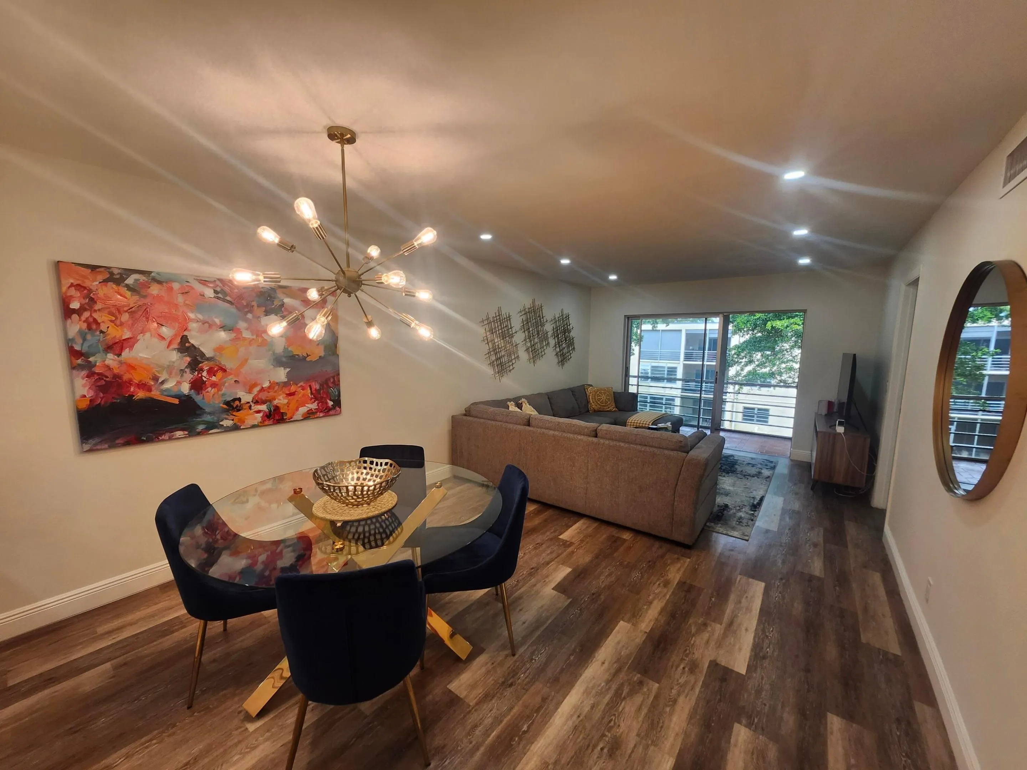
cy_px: 385
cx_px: 514
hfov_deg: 106.2
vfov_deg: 89.9
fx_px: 386
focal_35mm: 13
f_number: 2.2
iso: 64
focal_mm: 1.74
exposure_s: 1/60
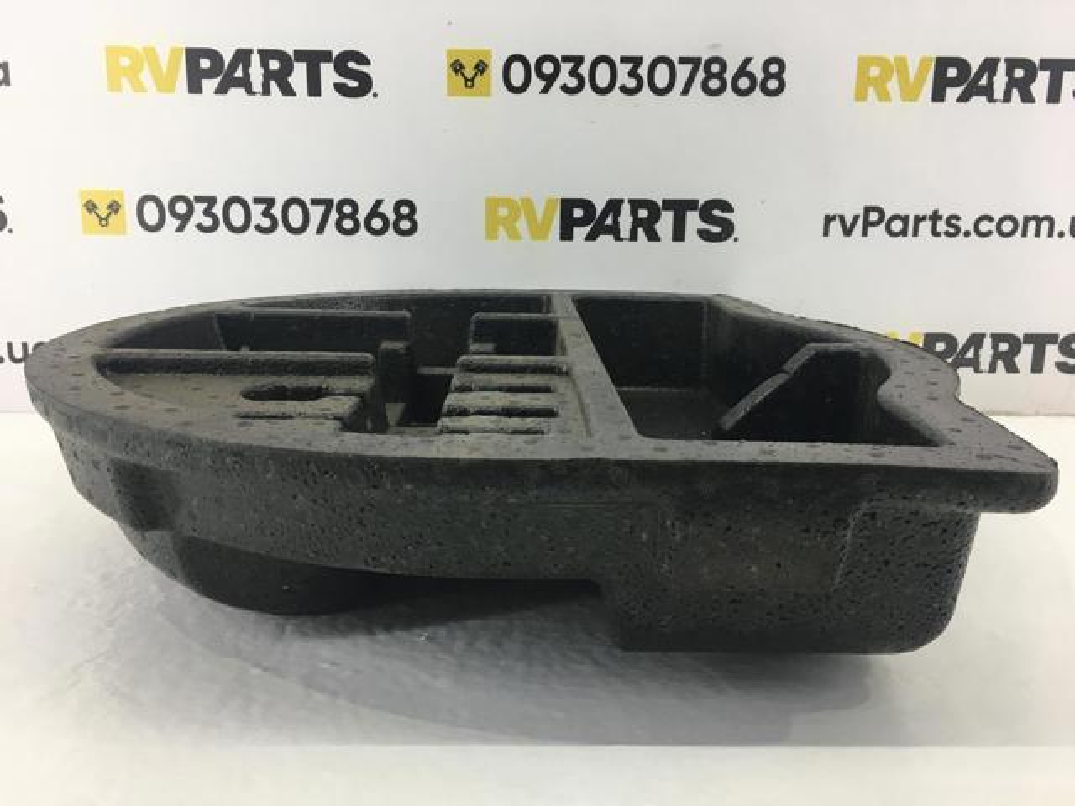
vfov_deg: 48.2
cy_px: 403
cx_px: 538
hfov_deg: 61.7
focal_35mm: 29
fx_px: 901
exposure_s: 1/33
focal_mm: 4.15
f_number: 2.2
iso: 32
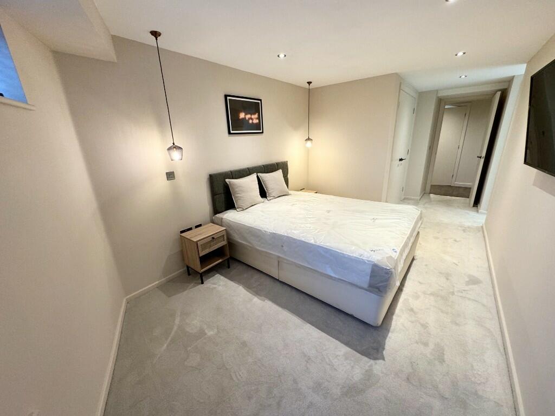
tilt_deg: -17.4
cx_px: 278
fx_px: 224
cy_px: 208
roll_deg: +1.7
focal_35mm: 14
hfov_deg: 102.1
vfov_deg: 85.7
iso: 160
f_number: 2.2
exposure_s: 1/50
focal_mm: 2.22
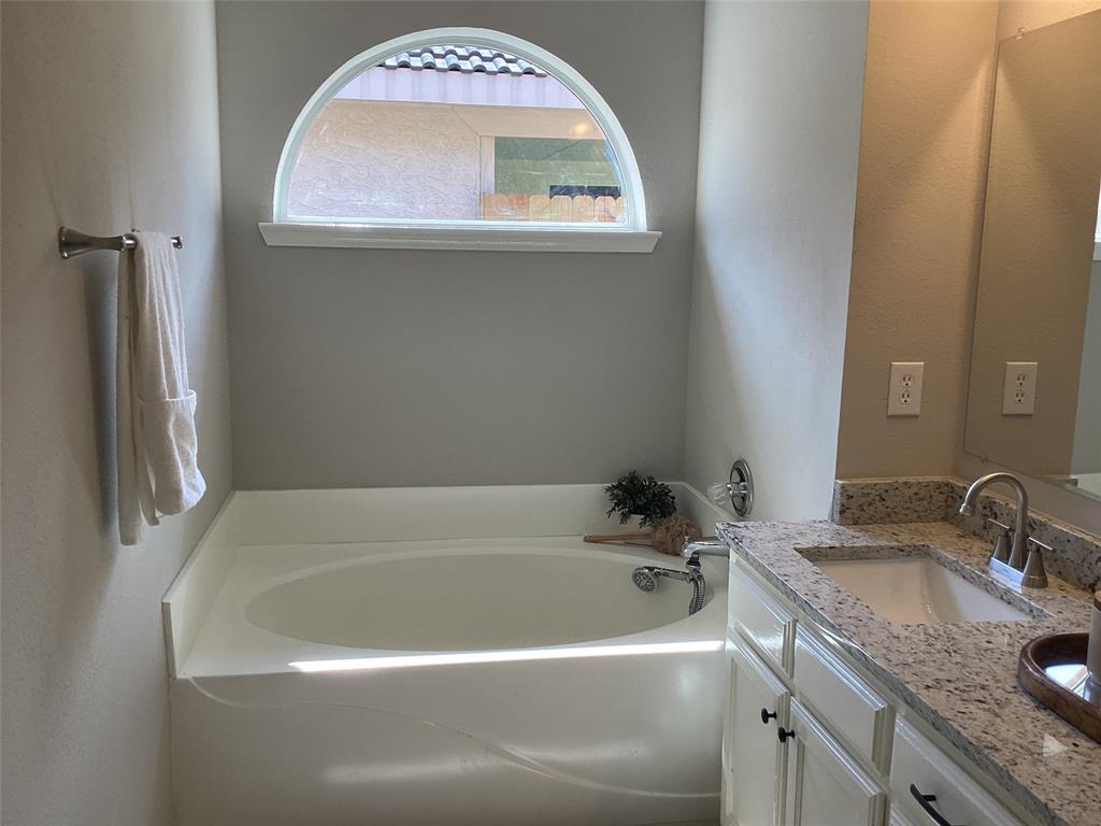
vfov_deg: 45.4
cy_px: 413
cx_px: 550
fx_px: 986
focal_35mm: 31
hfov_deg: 58.4
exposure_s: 1/120
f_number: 2.4
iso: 32
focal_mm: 3.3
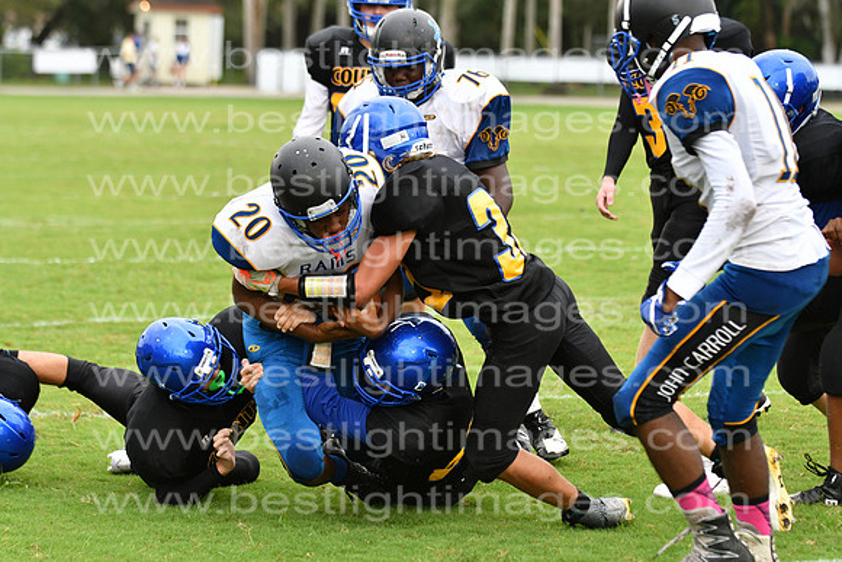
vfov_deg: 6.5
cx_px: 421
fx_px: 4913
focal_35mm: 210
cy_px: 281
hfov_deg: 9.8
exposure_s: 1/1600
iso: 800
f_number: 3.5
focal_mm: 140
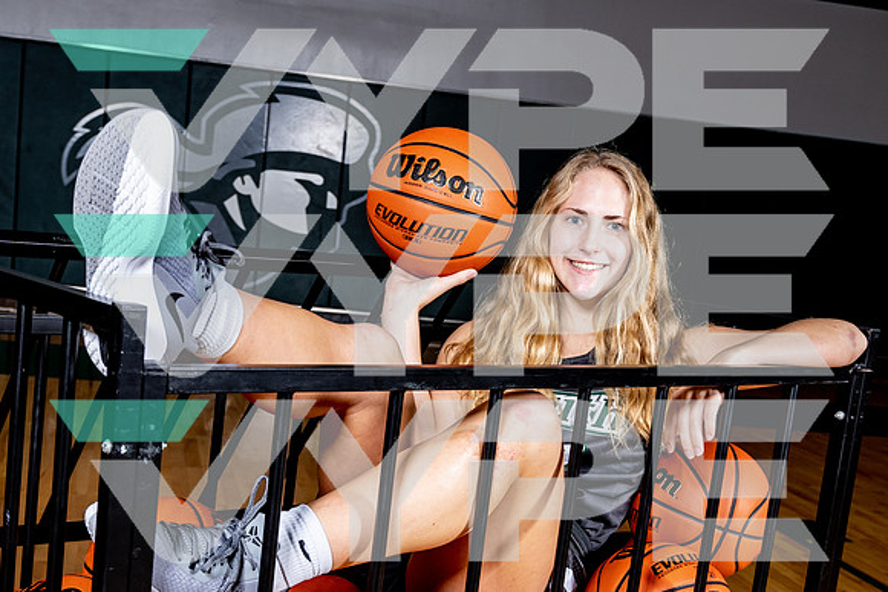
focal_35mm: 52
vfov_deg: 26.0
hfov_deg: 38.5
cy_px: 420
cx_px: 415
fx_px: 1271
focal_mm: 31
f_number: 5.6
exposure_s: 1/125
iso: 250
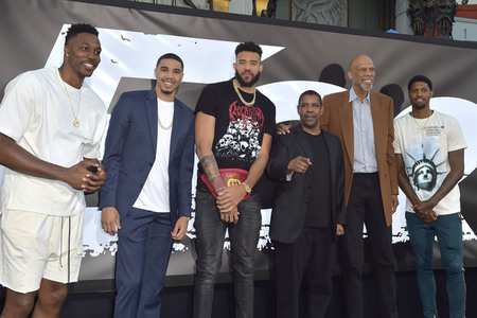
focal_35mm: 32
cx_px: 238
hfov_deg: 58.7
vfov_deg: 41.1
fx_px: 424
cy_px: 159
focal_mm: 32
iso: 250
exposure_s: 1/200
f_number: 6.3
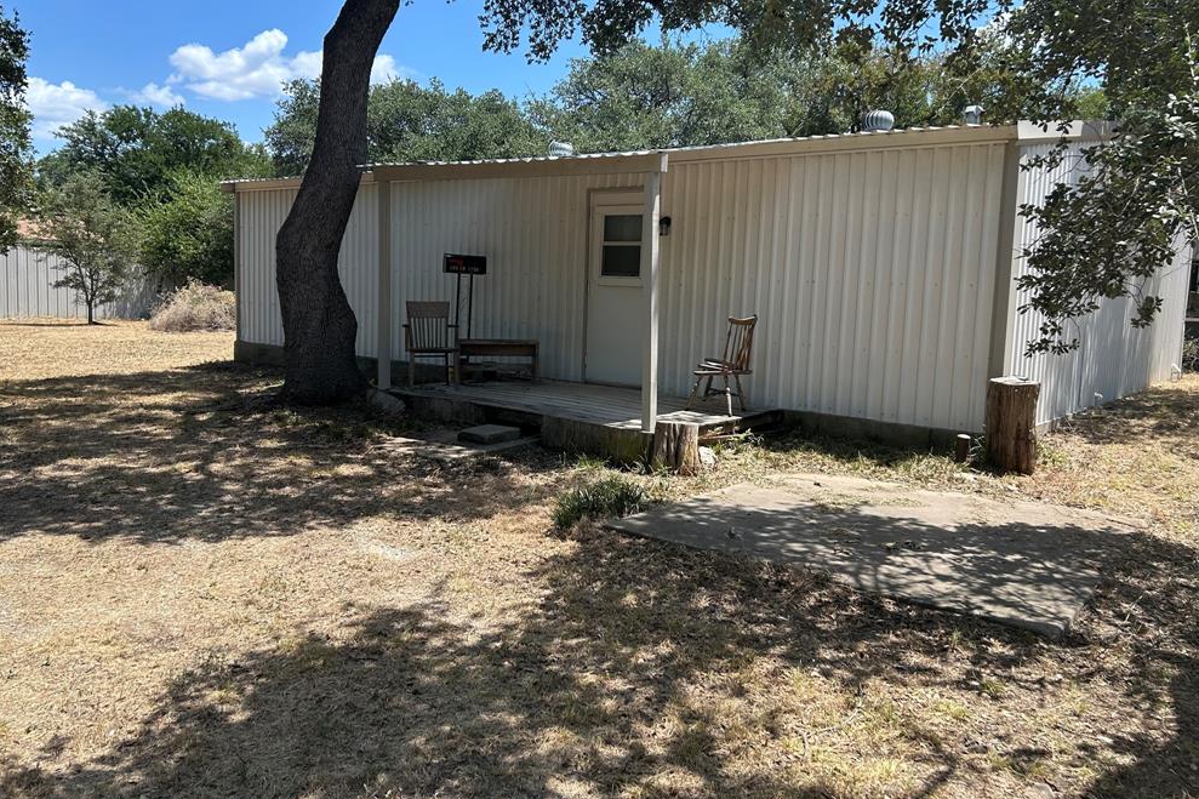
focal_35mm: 28
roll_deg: -2.0
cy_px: 367
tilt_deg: -6.7
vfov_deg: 46.3
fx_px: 932
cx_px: 599
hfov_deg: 65.5
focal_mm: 5.7
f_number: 1.5
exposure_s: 1/1972
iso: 50
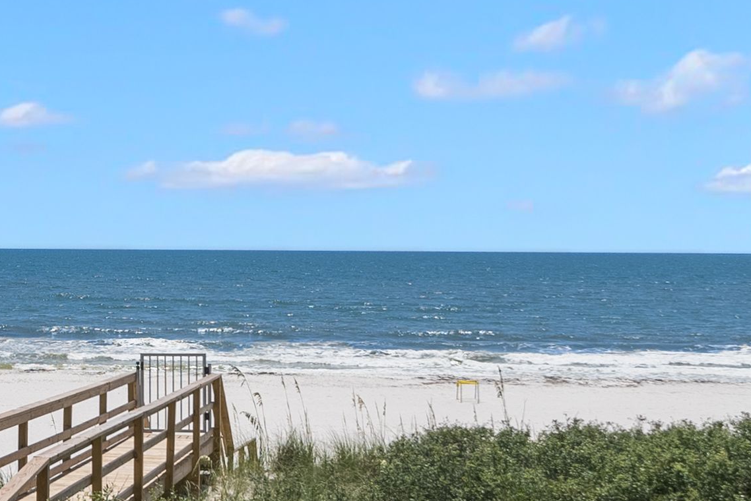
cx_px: 23
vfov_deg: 16.7
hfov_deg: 23.8
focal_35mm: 82
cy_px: 261
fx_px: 1711
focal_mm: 22
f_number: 7.1
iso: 125
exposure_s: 1/500
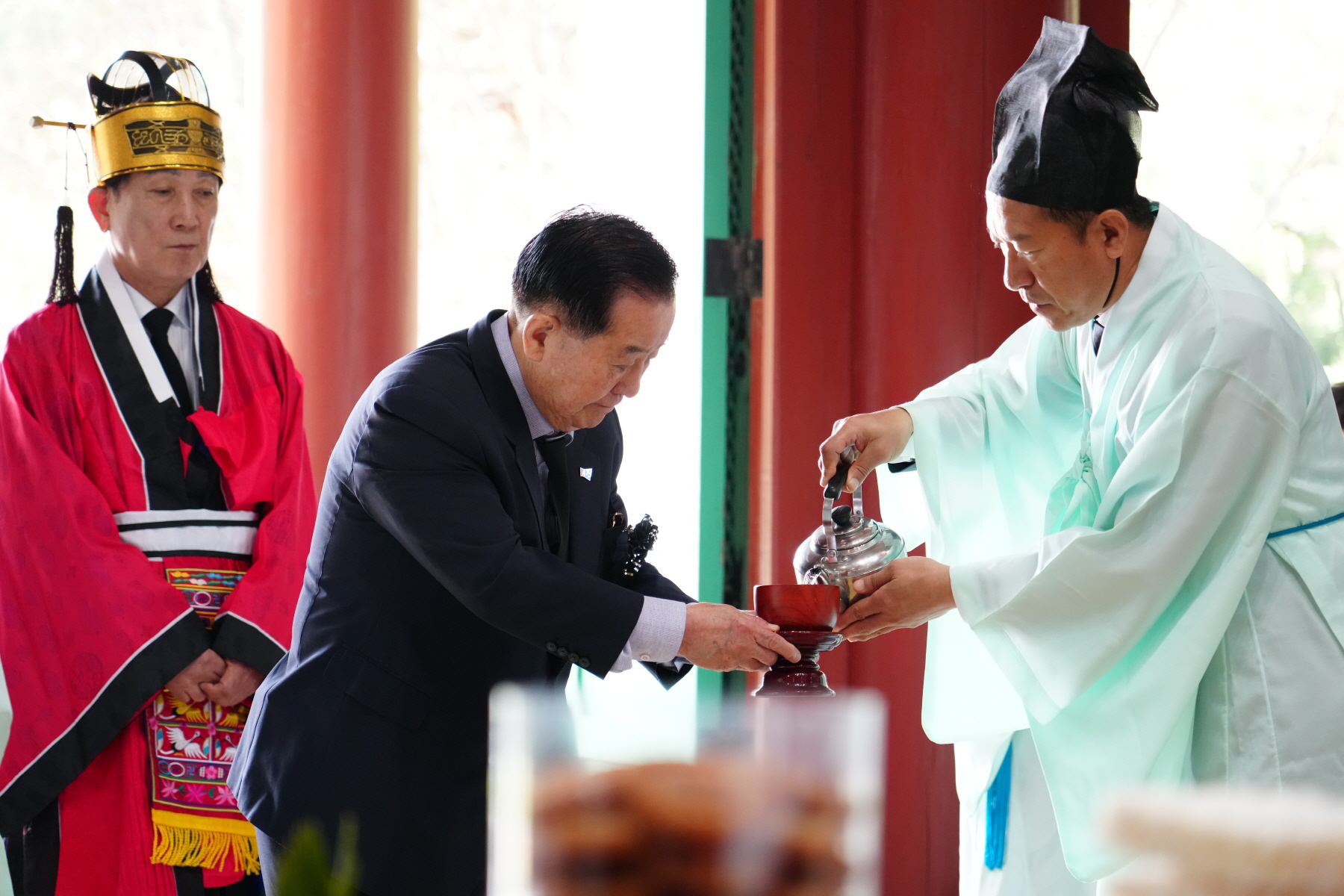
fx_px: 3920
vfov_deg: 13.0
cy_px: 448
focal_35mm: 105
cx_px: 672
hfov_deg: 19.5
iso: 3200
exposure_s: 1/160
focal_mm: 105
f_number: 4
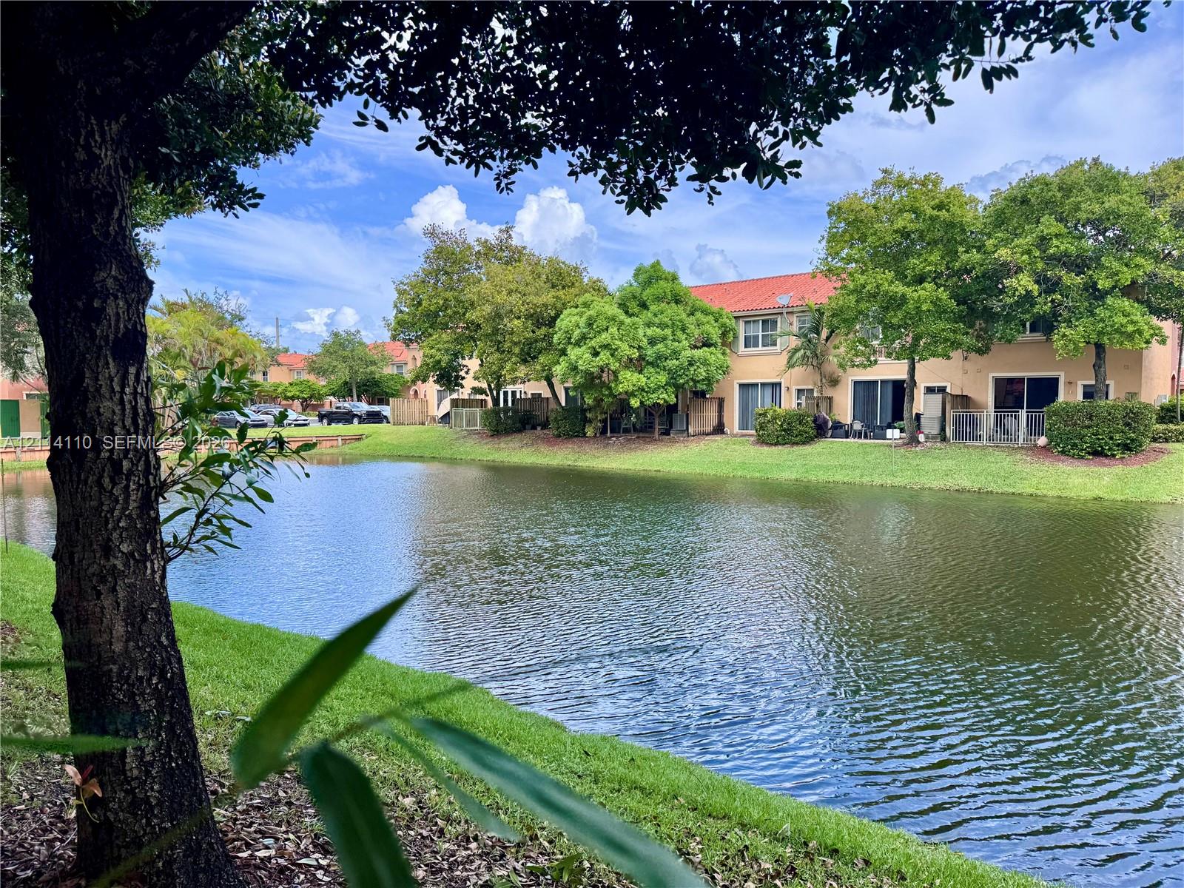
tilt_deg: -3.2
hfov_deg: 71.6
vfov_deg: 56.8
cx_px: 592
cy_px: 444
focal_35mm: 24
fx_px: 821
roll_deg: +0.8
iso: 80
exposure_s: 1/2041
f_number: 1.78
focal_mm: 6.76
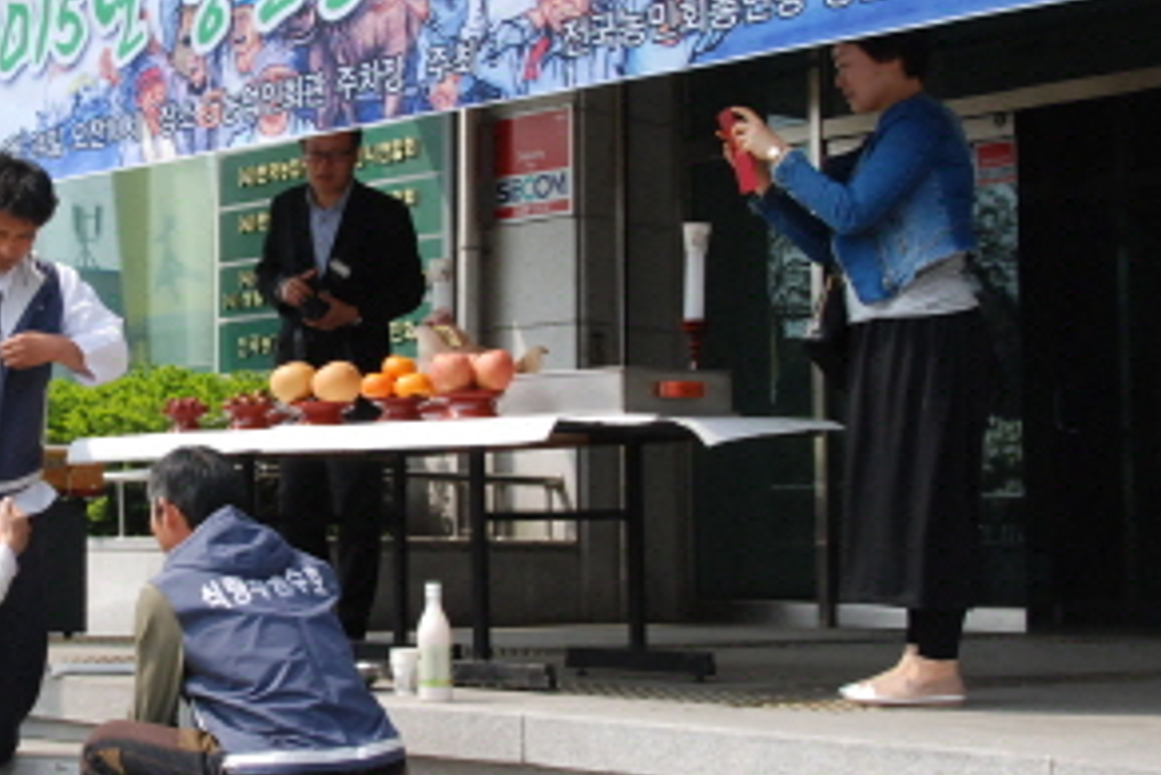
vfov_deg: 18.9
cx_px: 215
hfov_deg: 27.4
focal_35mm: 72
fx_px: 2323
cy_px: 322
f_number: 11
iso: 1000
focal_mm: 28
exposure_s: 1/500
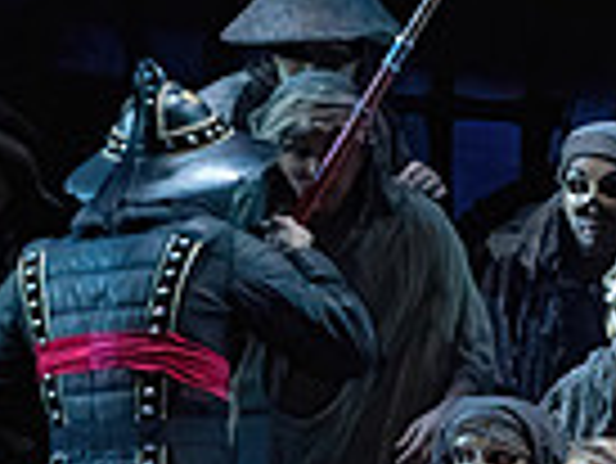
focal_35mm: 813
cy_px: 673
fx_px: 14480
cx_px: 1183
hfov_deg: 2.4
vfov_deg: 1.8
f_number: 8
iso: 20000
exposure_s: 1/320
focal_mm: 200
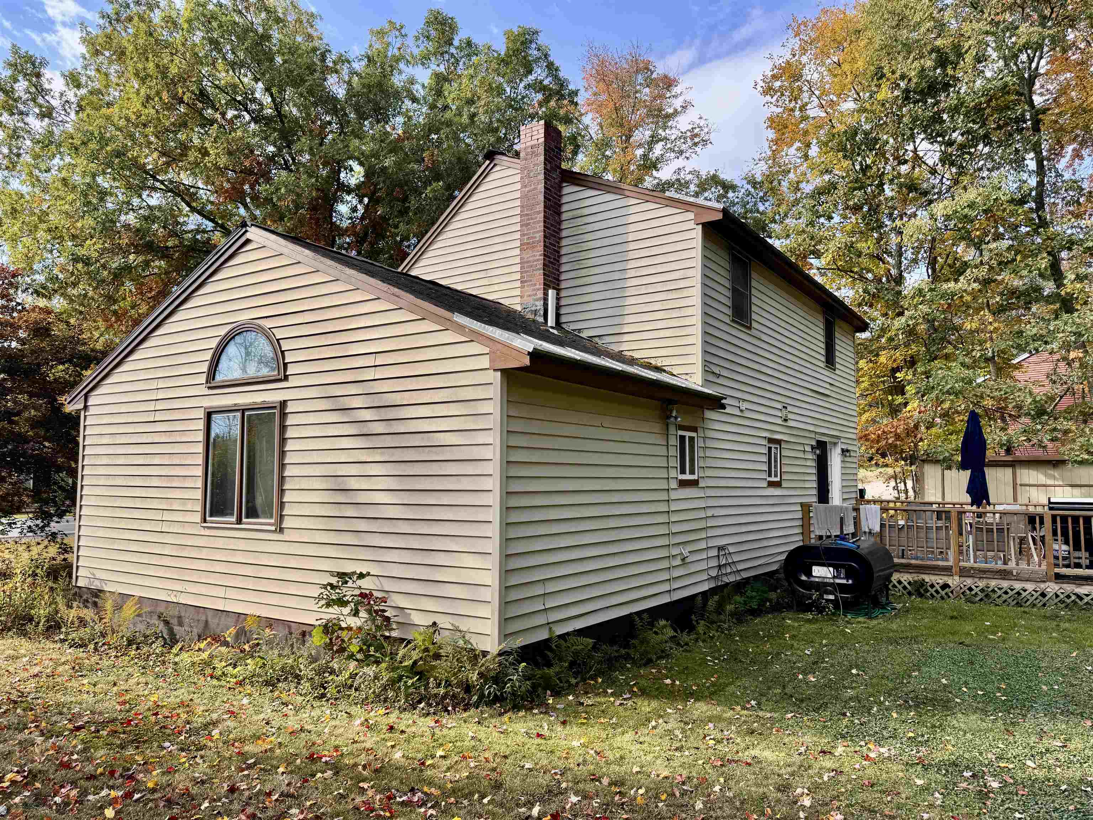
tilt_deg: +5.2
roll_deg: -0.7
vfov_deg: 56.8
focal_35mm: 24
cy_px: 410
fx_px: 758
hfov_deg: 71.6
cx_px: 546
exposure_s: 1/1818
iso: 80
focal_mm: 6.76
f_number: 1.78
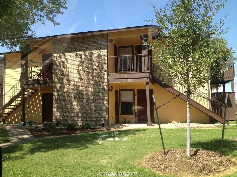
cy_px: 88
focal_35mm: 35
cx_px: 118
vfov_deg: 40.7
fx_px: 240
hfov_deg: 52.6
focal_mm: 4.28
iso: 64
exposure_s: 1/536
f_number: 2.4
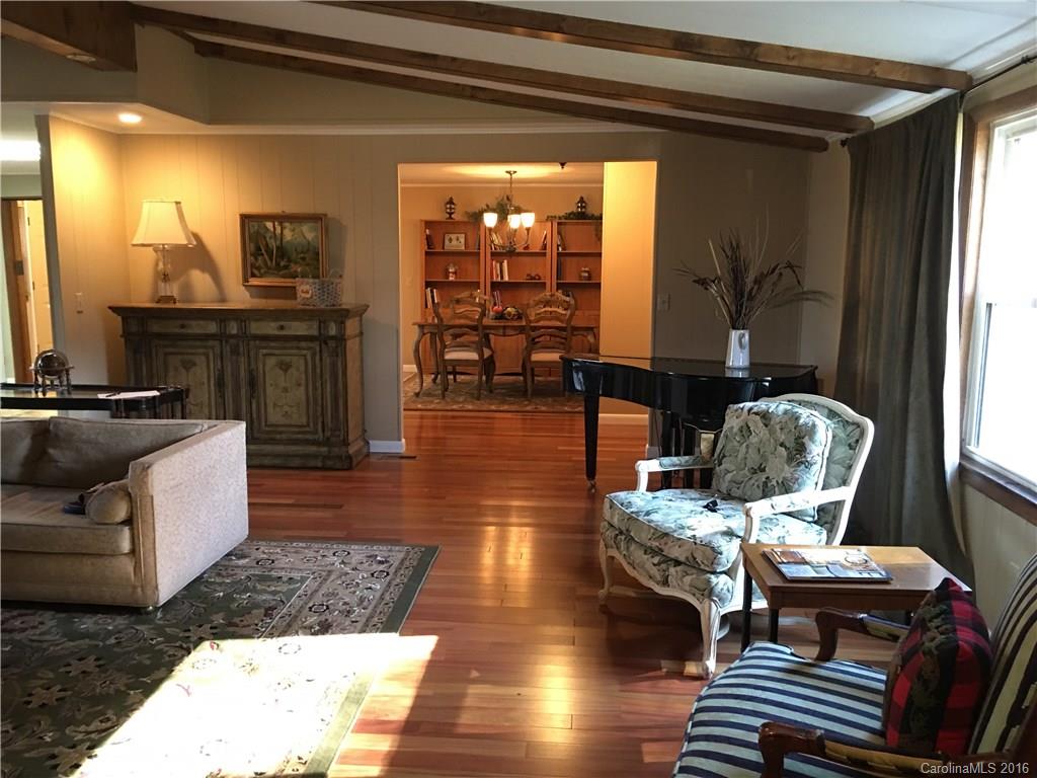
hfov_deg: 61.7
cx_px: 518
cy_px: 389
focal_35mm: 29
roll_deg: -1.2
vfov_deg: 48.2
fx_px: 869
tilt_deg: -6.1
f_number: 2.2
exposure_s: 1/8
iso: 100
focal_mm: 4.15
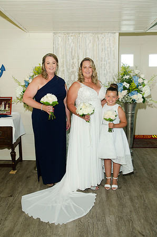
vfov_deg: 53.2
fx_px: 237
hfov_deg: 36.7
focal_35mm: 36
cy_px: 118
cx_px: 78
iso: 400
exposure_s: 1/125
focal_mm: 24
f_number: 5.6
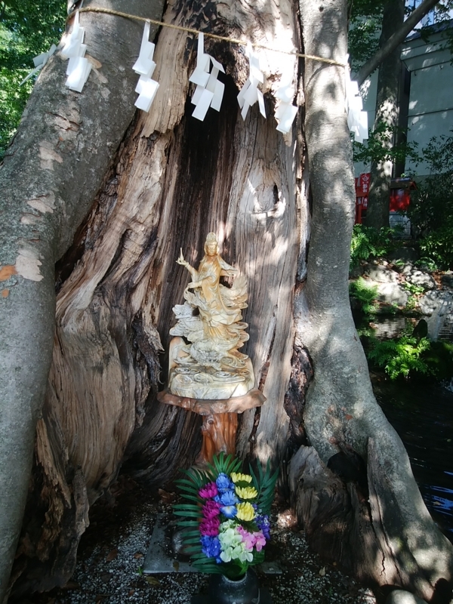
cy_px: 302
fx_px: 384
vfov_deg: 76.4
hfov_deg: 61.1
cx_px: 226
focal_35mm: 22
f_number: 2
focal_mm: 3
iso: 32
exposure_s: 1/124
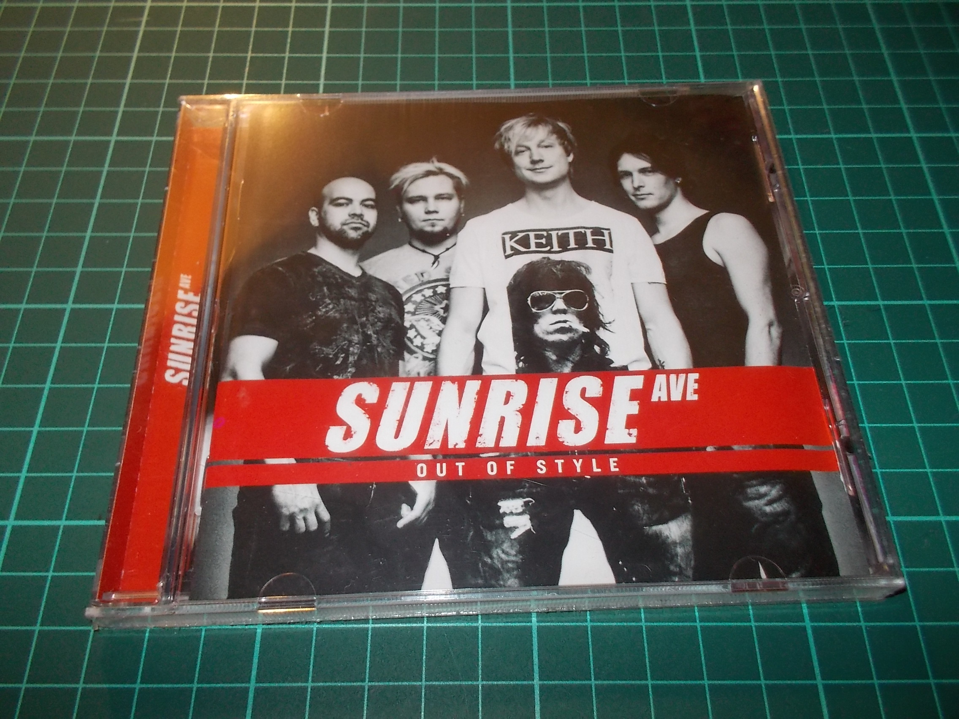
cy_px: 360
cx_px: 480
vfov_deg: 48.2
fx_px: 803
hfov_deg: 61.7
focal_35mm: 29
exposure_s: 1/30
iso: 200
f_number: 3.3
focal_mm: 4.1
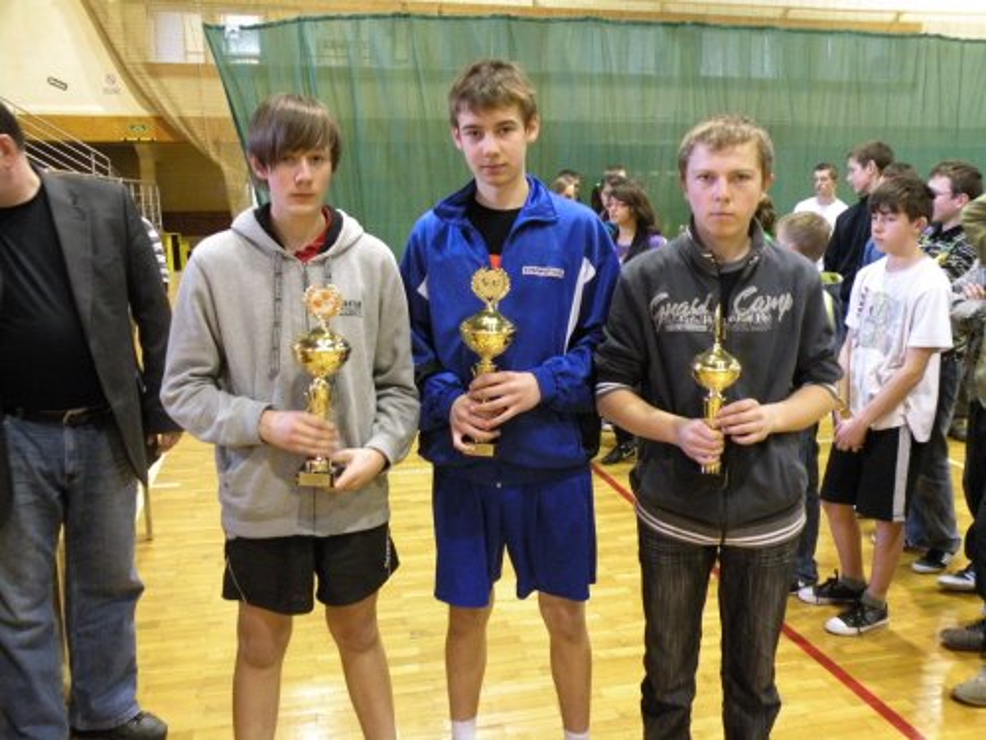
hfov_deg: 55.4
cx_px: 493
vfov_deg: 42.9
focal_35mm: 33
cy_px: 370
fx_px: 940
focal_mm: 5.8
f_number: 3.2
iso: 400
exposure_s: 1/8
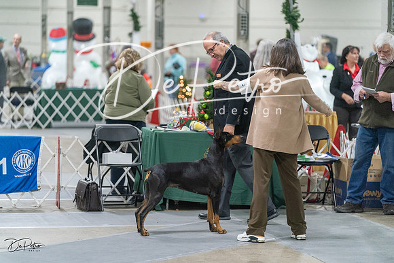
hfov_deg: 13.5
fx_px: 1664
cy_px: 132
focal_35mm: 152
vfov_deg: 9.0
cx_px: 197
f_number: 2.8
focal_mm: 152
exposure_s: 1/320
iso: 6400
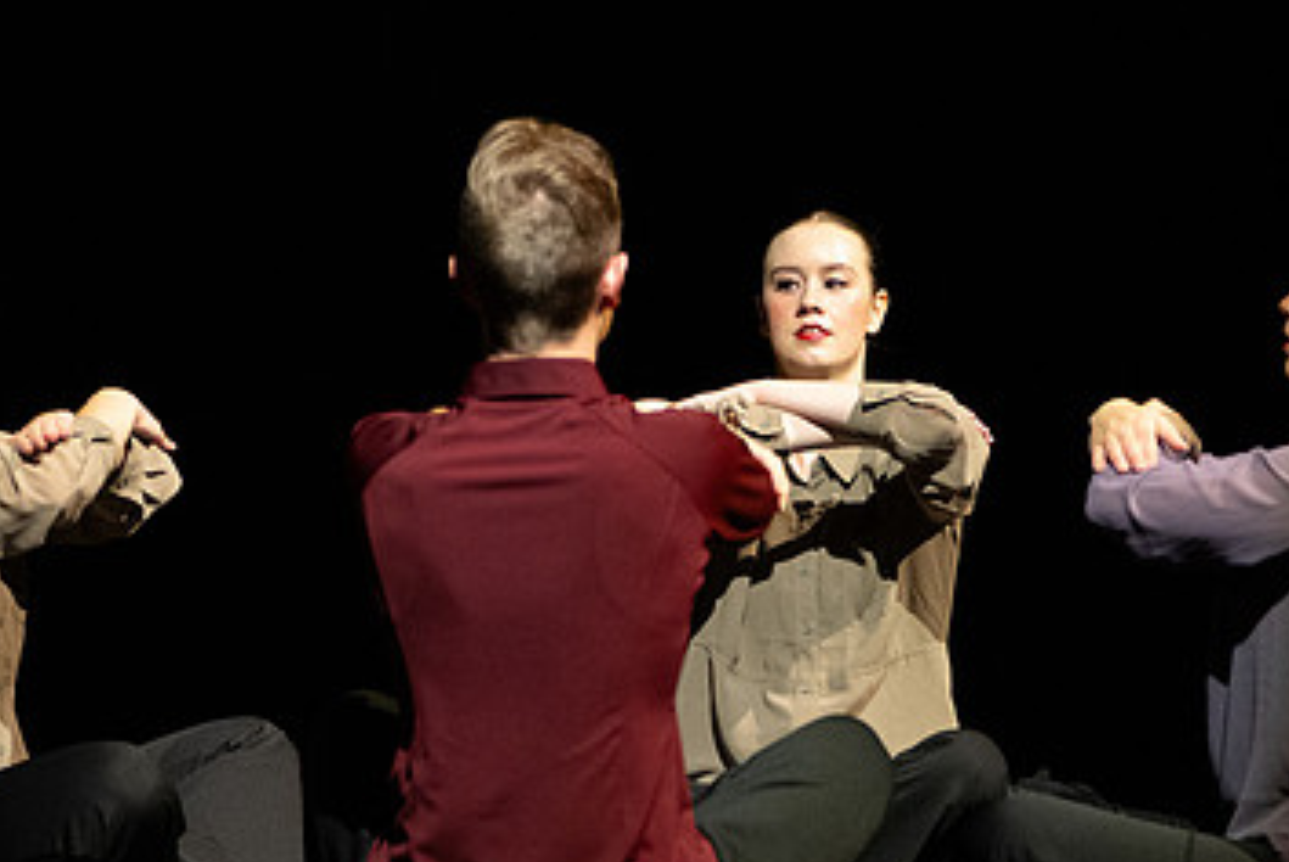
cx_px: 593
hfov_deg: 8.3
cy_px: 209
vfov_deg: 5.6
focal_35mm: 247
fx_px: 8851
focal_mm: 105
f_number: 2.8
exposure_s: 1/500
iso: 3200
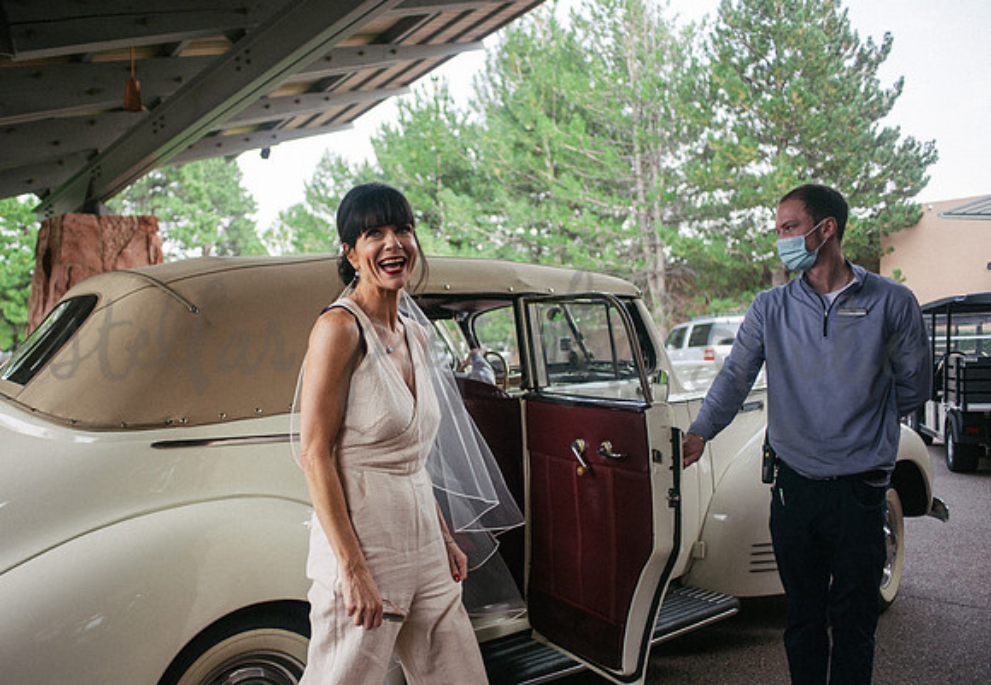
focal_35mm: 31
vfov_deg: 42.8
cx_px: 429
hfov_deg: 58.9
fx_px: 874
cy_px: 374
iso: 400
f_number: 2.8
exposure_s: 1/800
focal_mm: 28
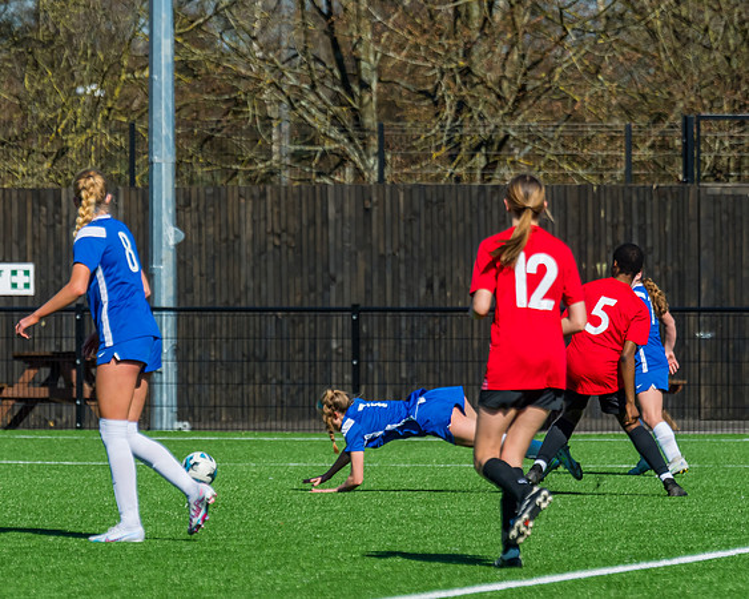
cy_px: 290
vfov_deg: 4.4
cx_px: 377
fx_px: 7816
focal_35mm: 353
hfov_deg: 5.5
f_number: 4
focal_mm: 200
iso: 400
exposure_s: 1/5000
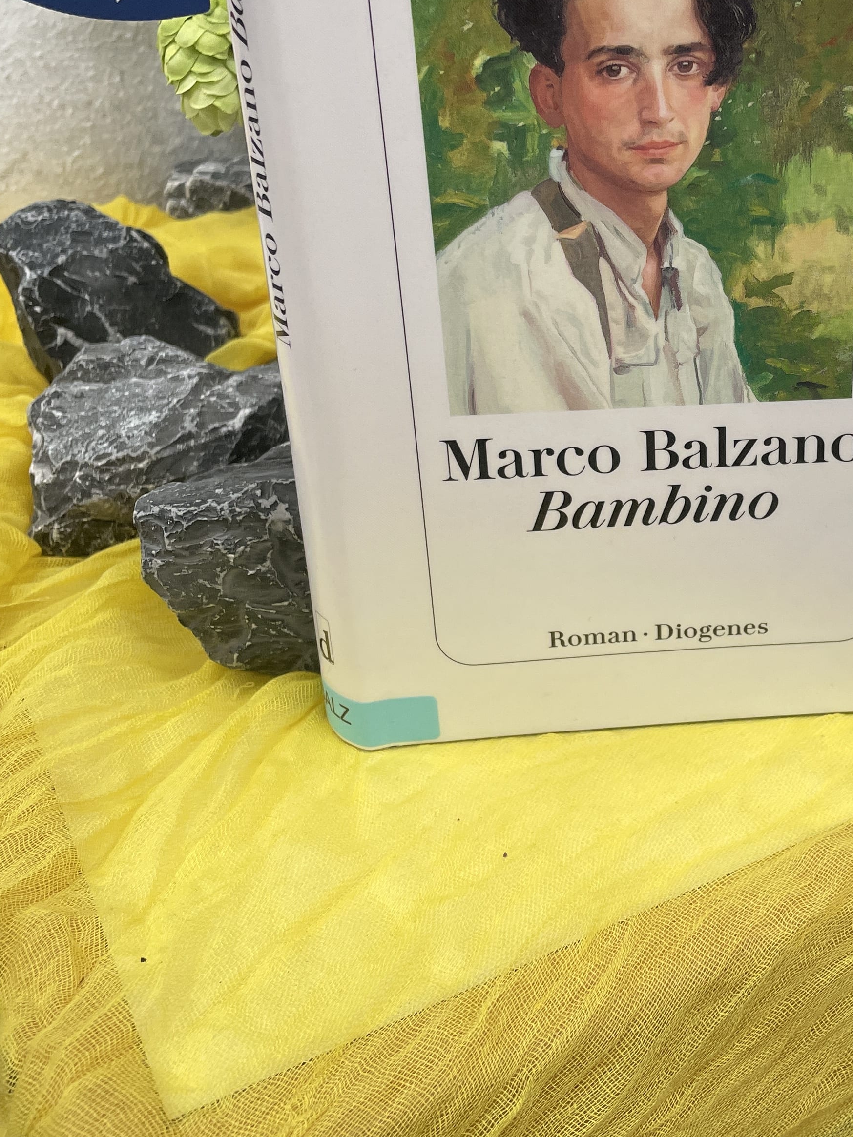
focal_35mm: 45
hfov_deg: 31.2
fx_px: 1479
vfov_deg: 41.7
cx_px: 711
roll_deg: +0.6
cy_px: 416
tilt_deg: -24.9
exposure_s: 1/118
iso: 80
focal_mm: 4.2
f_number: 1.6
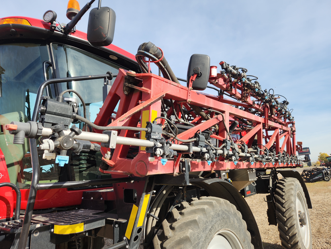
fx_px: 220
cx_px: 166
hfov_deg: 73.9
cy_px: 124
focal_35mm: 23
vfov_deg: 58.9
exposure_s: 1/917
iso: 20
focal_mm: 5.4
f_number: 1.8
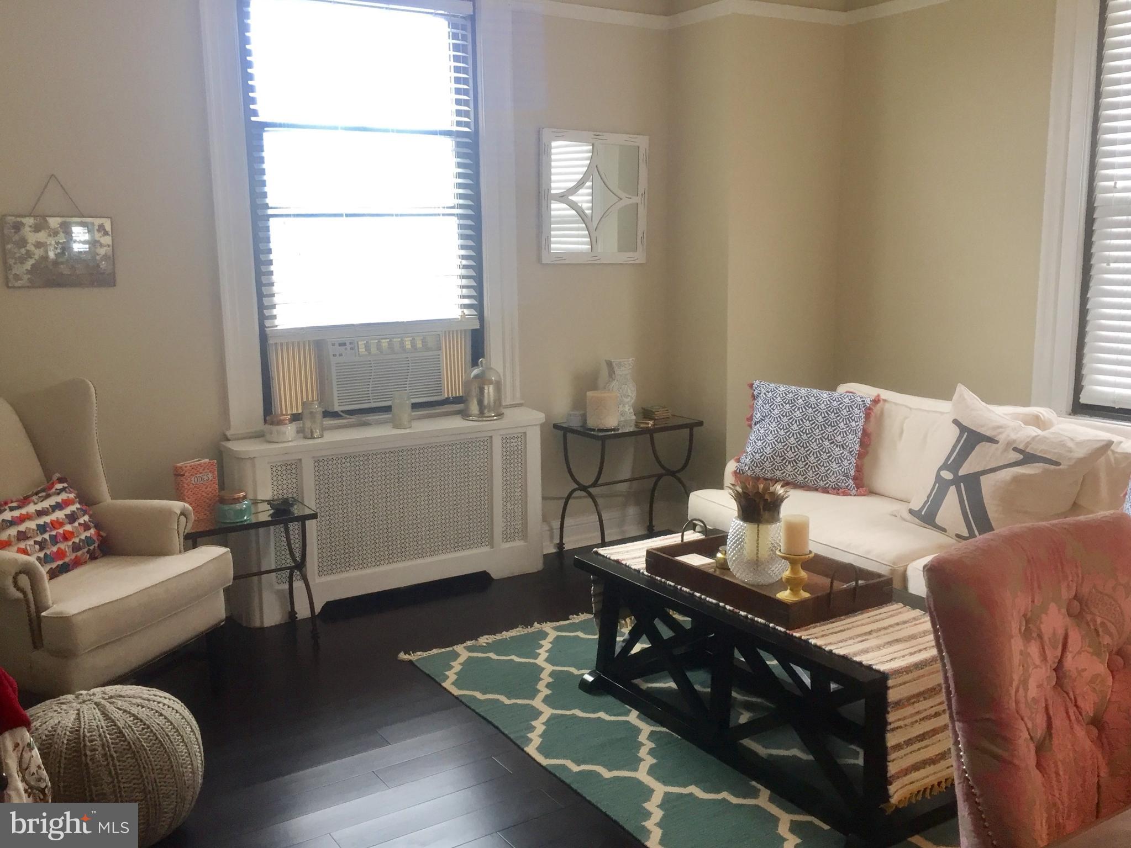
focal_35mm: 29
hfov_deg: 61.7
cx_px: 566
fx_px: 948
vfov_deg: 48.2
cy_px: 424
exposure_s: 1/30
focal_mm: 4.15
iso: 32
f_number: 2.2
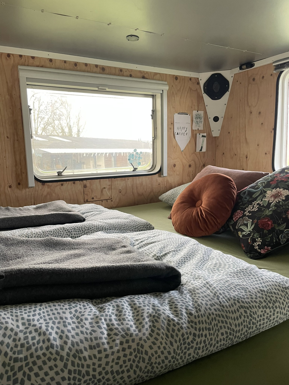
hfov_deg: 53.1
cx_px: 144
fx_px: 289
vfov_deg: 67.3
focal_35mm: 26
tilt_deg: -7.2
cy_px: 192
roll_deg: +0.9
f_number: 1.6
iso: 125
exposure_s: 1/86
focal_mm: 4.2
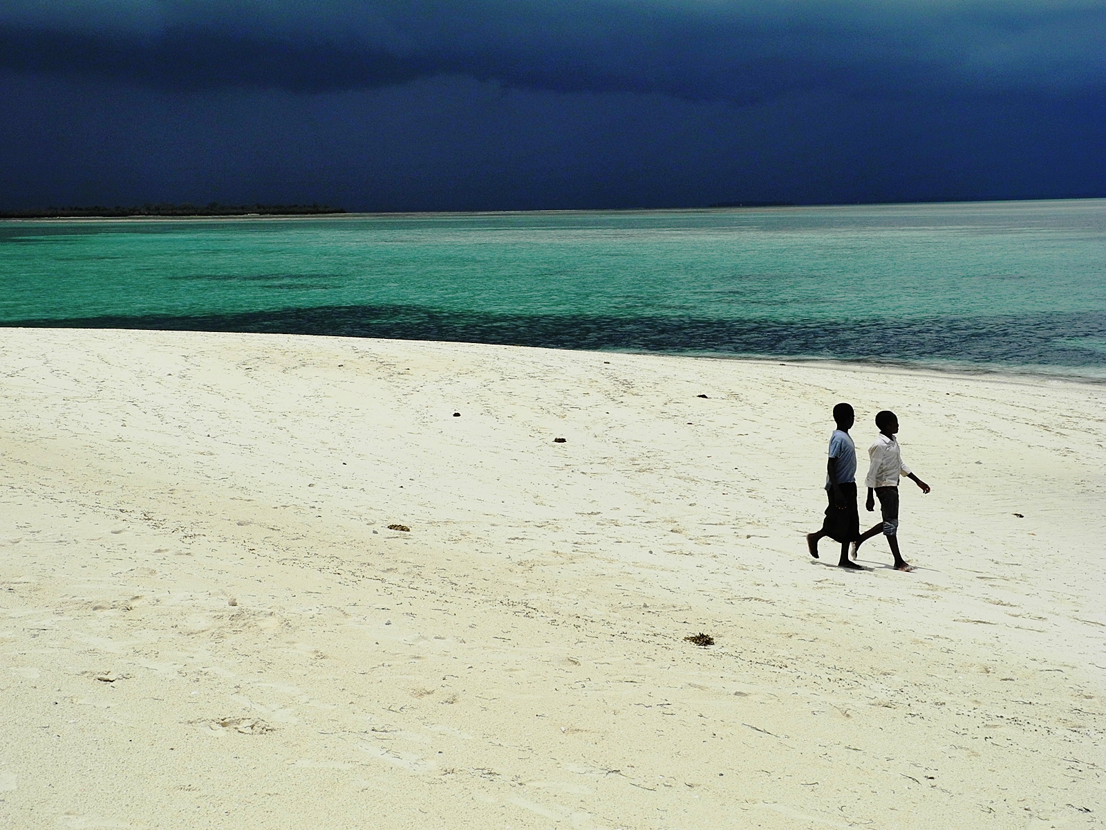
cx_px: 553
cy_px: 415
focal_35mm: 50
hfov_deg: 38.2
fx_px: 1598
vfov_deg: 29.1
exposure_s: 1/363
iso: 100
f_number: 6.3
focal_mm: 10.7
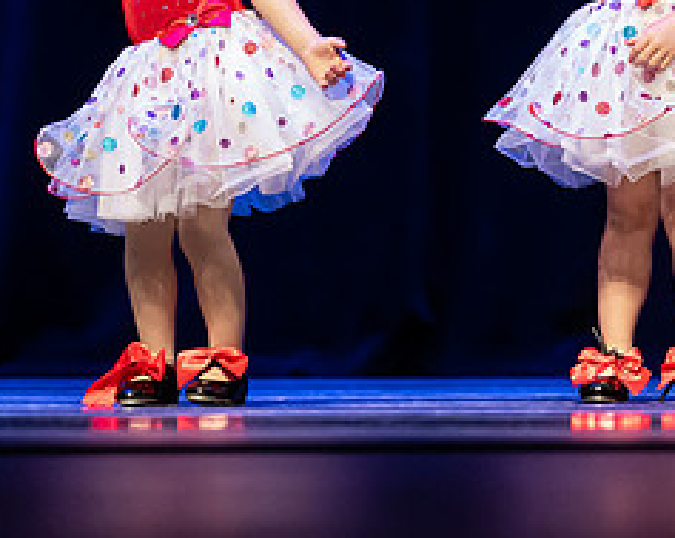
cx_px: 631
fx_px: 8181
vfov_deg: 3.8
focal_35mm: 410
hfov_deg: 4.7
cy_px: -55
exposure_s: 1/500
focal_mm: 132
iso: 4000
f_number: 2.8
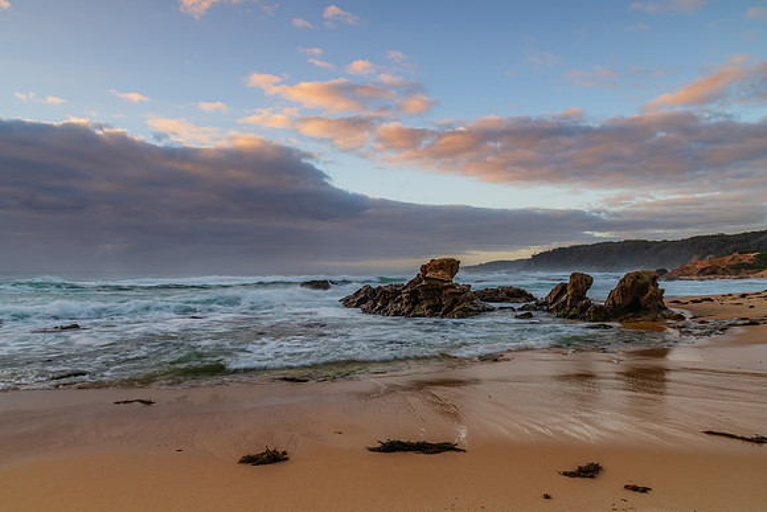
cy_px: 256
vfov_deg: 52.1
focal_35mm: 25
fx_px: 523
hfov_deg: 72.5
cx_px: 384
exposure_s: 1/3
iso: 40
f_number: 11
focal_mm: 24
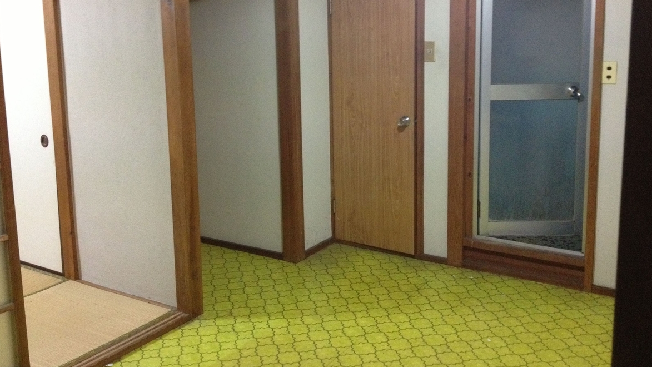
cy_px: 132
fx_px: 674
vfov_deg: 30.3
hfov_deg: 51.6
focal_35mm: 39
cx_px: 324
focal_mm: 4.28
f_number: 2.4
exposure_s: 1/15
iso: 500
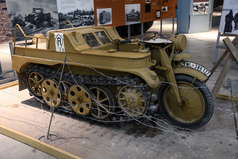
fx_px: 264
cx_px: 119
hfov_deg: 48.5
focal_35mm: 40
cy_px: 80
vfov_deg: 33.4
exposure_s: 1/40
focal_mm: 27
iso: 1000
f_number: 3.2
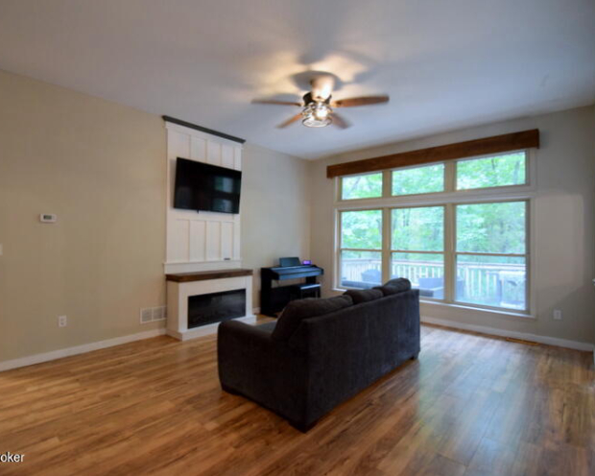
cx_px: 262
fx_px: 299
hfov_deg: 89.2
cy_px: 238
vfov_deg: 77.0
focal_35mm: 17
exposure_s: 1/60
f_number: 3.5
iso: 1100
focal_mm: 10
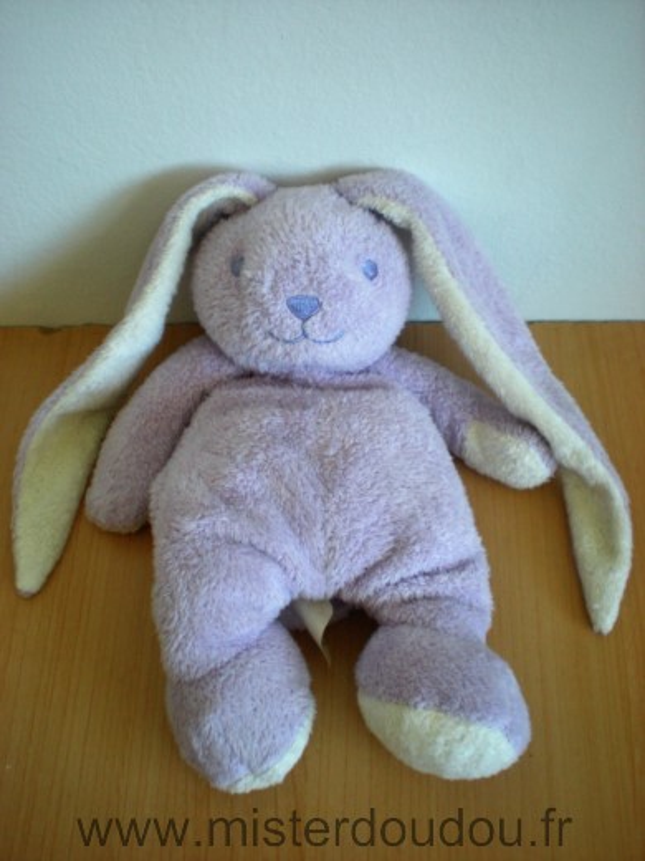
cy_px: 430
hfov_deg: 37.7
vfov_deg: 49.0
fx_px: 944
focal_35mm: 38
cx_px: 322
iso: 200
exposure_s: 1/53.7
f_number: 3.1
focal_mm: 6.3
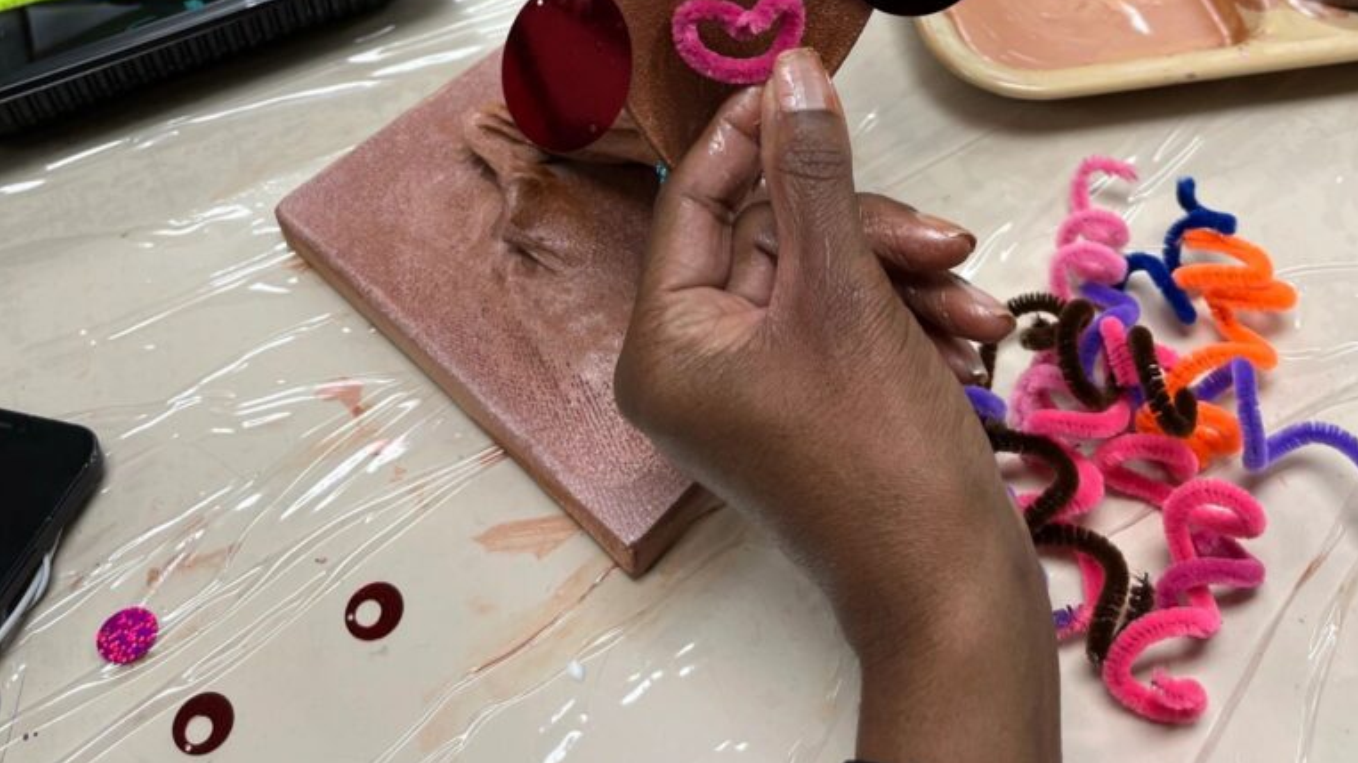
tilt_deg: -38.4
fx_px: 1368
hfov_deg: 52.8
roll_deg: +3.9
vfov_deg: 27.7
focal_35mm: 38
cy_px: -130
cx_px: 680
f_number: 1.6
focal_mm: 5.1
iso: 64
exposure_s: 1/60
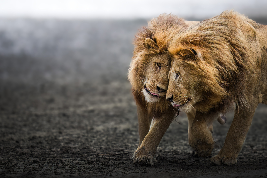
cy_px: 89
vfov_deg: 3.4
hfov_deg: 5.2
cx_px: 134
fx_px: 2967
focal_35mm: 400
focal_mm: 400
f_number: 3.5
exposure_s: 1/3200
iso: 400
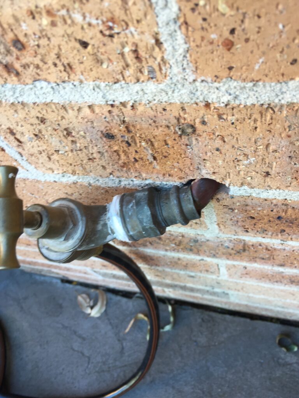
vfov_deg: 61.7
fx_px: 334
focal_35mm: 29
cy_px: 199
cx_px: 150
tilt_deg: -63.0
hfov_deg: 48.2
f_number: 2.2
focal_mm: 4.15
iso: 32
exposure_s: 1/50
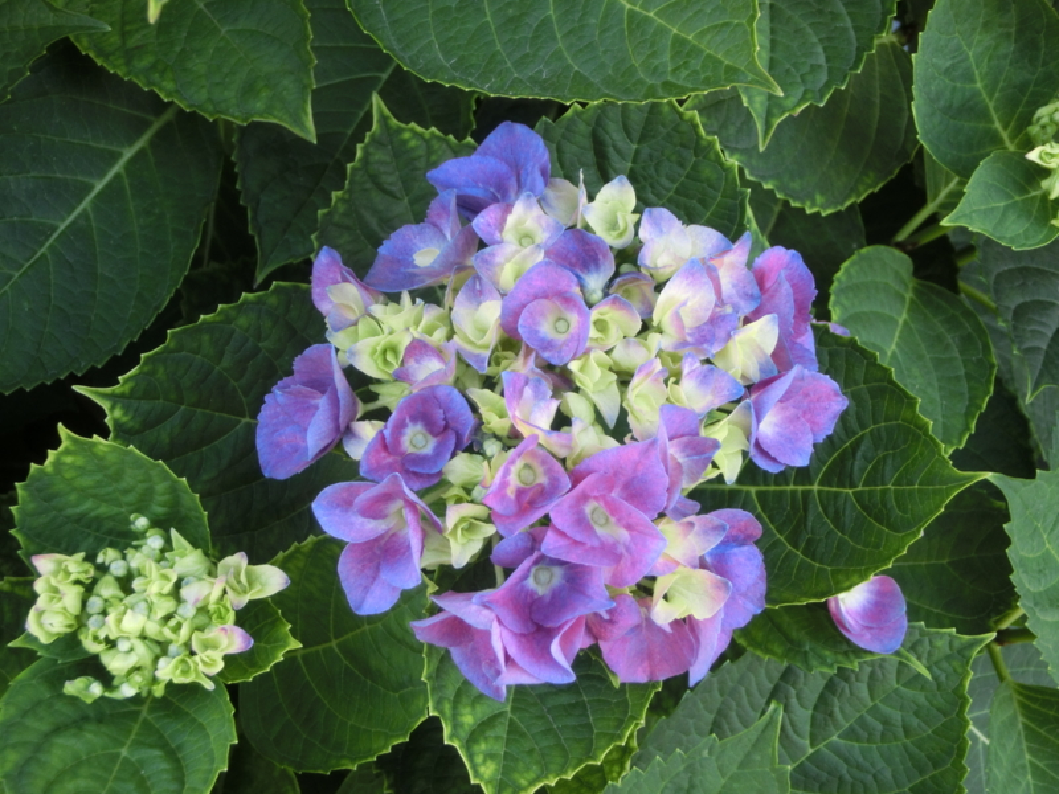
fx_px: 1530
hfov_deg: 38.2
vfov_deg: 29.1
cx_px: 530
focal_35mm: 50
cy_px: 397
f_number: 4.3
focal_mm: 9.16
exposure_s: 1/125
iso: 320
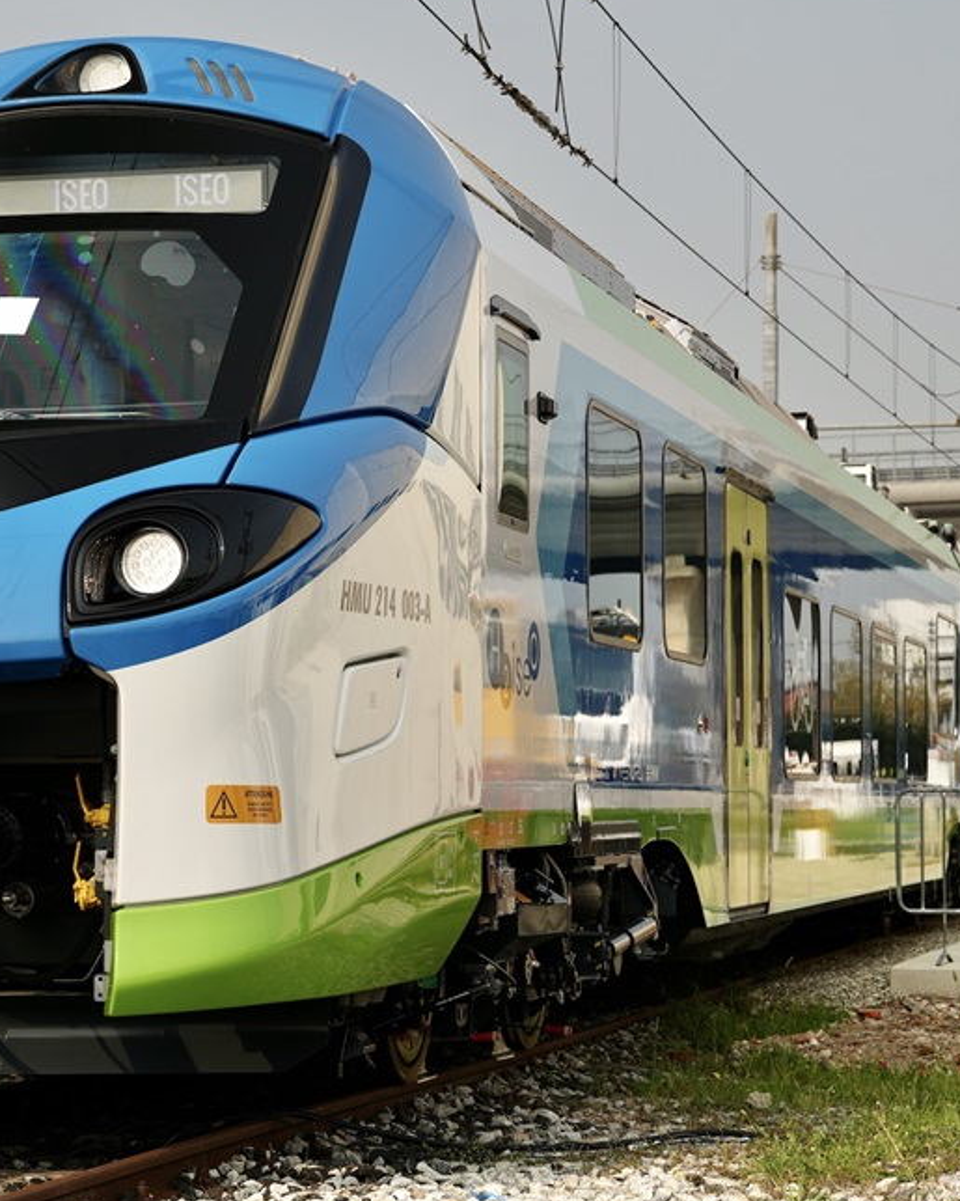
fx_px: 3588
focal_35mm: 101
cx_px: 356
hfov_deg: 15.2
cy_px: 602
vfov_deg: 19.0
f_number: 5
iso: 50
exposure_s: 1/200
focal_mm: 70
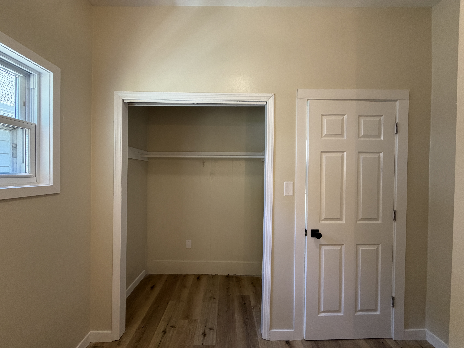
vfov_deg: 85.7
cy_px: 174
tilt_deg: -0.3
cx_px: 232
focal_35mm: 14
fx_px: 188
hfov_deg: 102.1
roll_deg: +0.3
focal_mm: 2.22
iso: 200
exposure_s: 1/60
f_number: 2.2
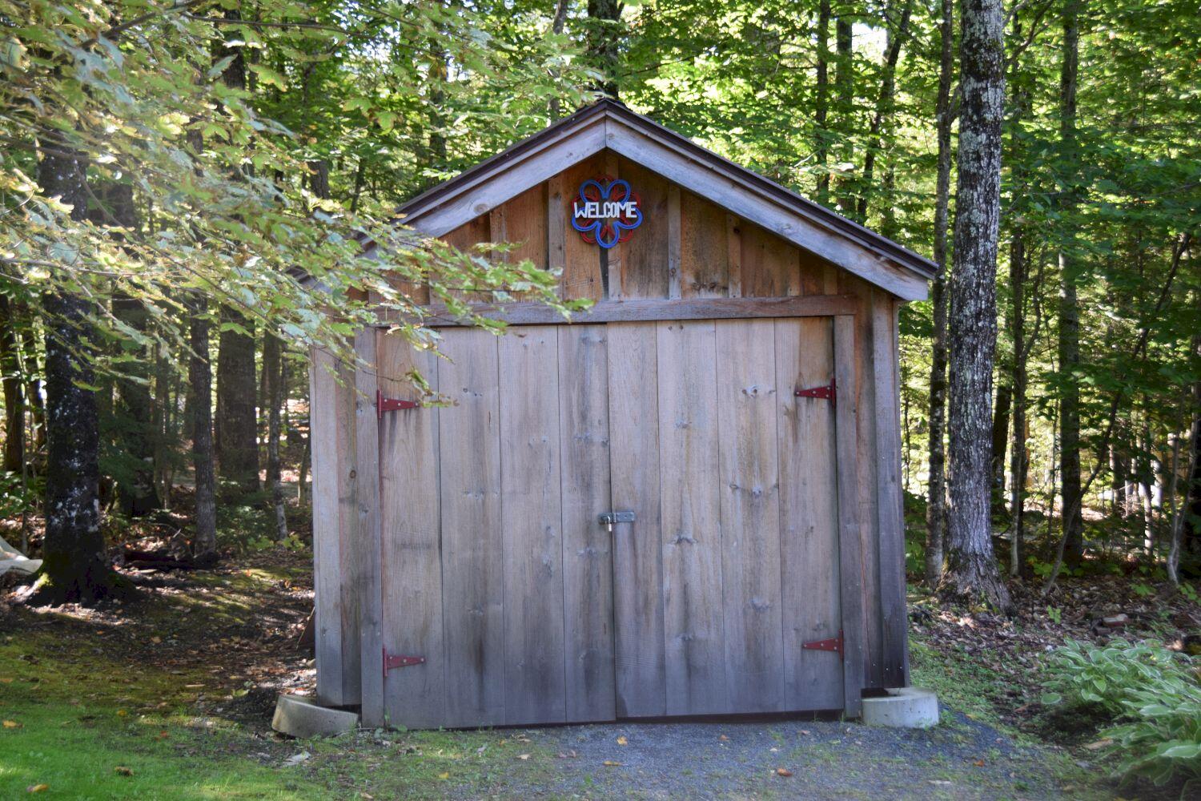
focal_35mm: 52
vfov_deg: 25.8
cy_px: 400
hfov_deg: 37.9
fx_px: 1751
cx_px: 600
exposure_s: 1/80
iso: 400
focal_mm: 35
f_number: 4.5
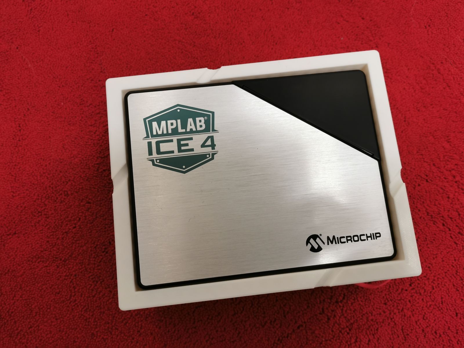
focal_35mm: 27
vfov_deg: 51.4
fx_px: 362
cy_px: 174
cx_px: 232
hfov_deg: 65.3
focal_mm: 5.58
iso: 320
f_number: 1.8
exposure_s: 1/33.3
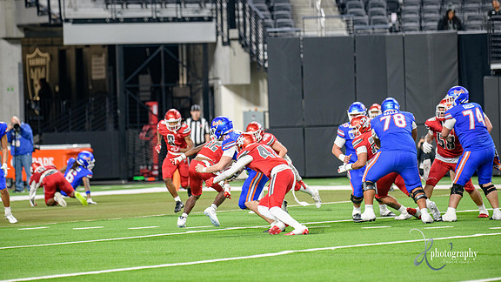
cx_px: 250
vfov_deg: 5.2
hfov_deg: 9.3
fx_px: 3082
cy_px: 124
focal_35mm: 232
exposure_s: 1/400
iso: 1000
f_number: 2.8
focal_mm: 220
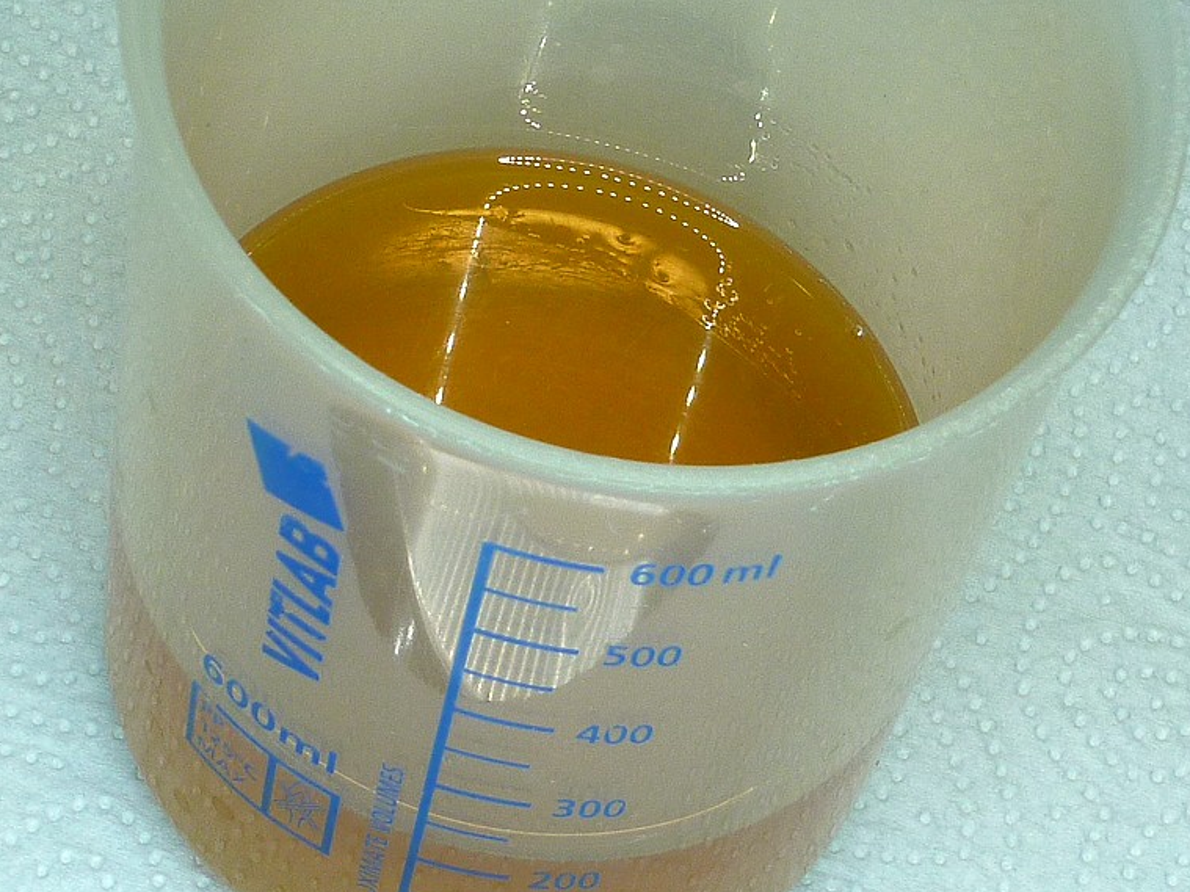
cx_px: 618
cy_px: 348
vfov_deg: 12.8
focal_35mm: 116
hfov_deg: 17.0
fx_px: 3987
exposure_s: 1/50
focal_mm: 8
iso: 80
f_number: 3.2
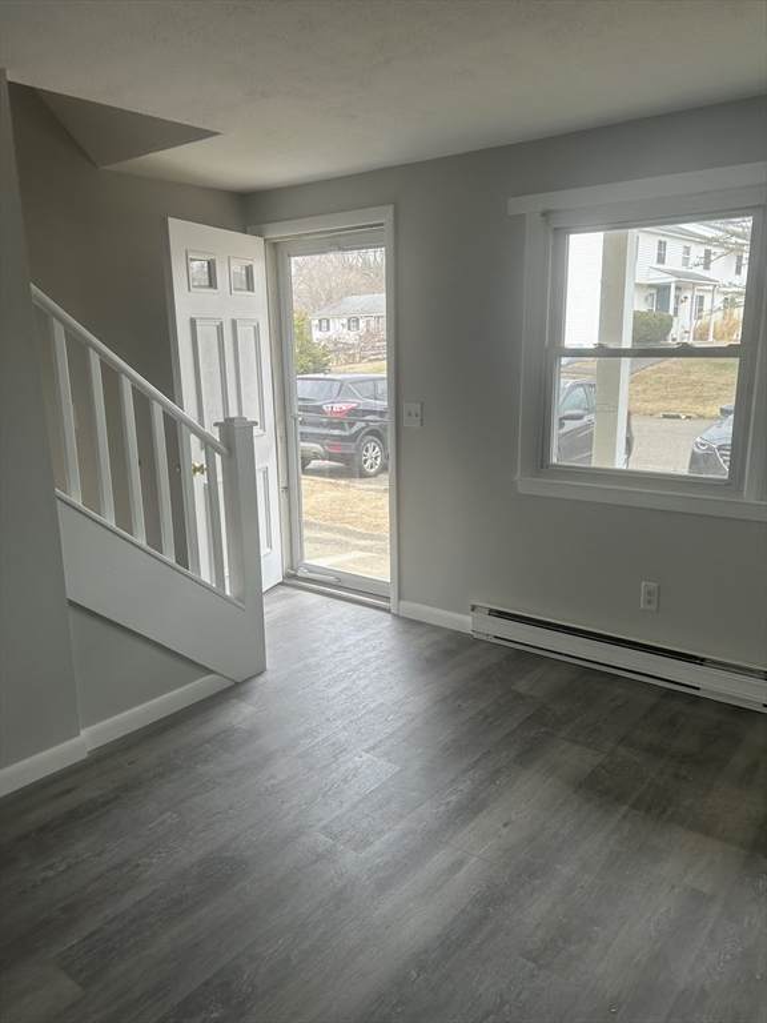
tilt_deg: -13.5
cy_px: 512
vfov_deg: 67.3
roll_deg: +1.1
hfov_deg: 53.1
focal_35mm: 26
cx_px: 384
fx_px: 768
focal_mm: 5.7
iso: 40
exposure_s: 1/162
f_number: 1.5
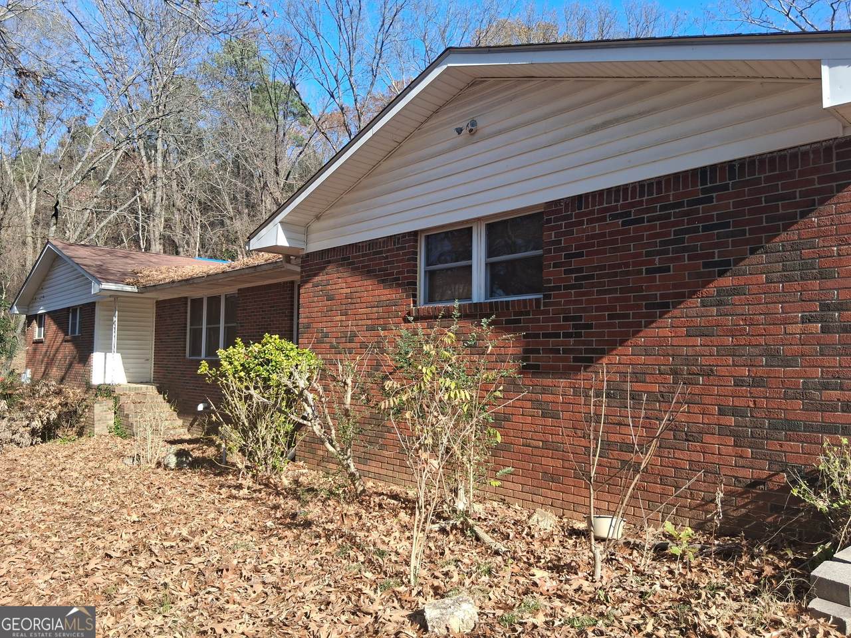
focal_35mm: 26
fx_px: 639
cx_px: 426
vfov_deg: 53.1
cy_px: 319
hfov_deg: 67.3
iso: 25
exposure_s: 1/207
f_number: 1.8
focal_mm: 3.98
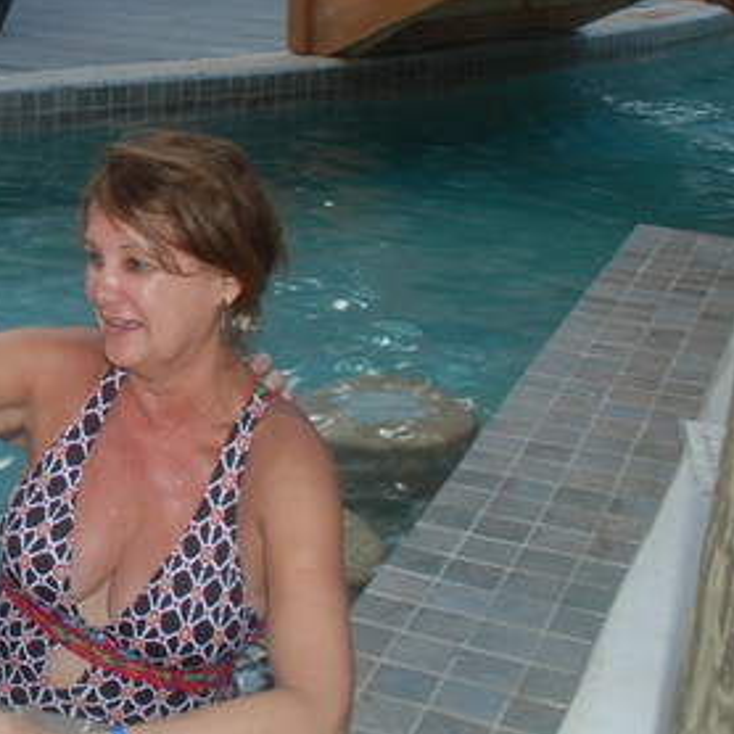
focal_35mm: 62
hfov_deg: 25.5
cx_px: -87
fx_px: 1487
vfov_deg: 27.4
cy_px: 193
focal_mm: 18
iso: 200
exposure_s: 1/60
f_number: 3.5
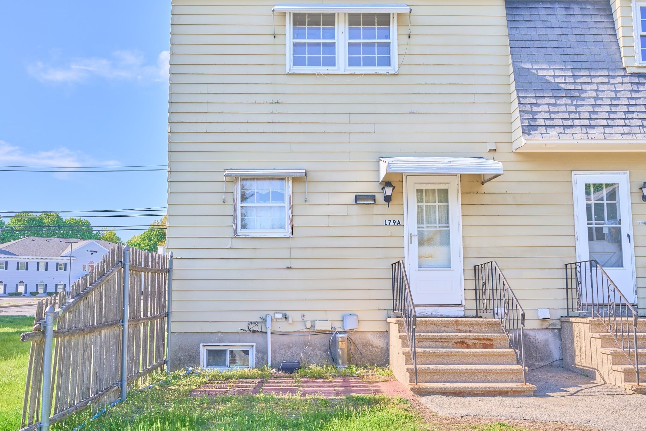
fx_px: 628
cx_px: 323
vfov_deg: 37.8
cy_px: 216
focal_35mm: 35
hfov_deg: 54.4
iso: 160
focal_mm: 35
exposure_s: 1/250
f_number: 8
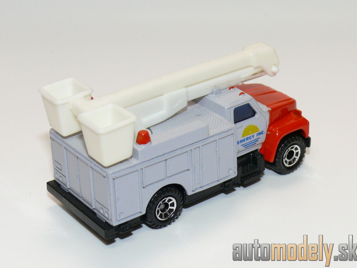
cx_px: 181
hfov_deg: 23.8
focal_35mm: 82
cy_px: 134
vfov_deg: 18.0
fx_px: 846
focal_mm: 11.9
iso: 100
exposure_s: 1/30
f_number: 4
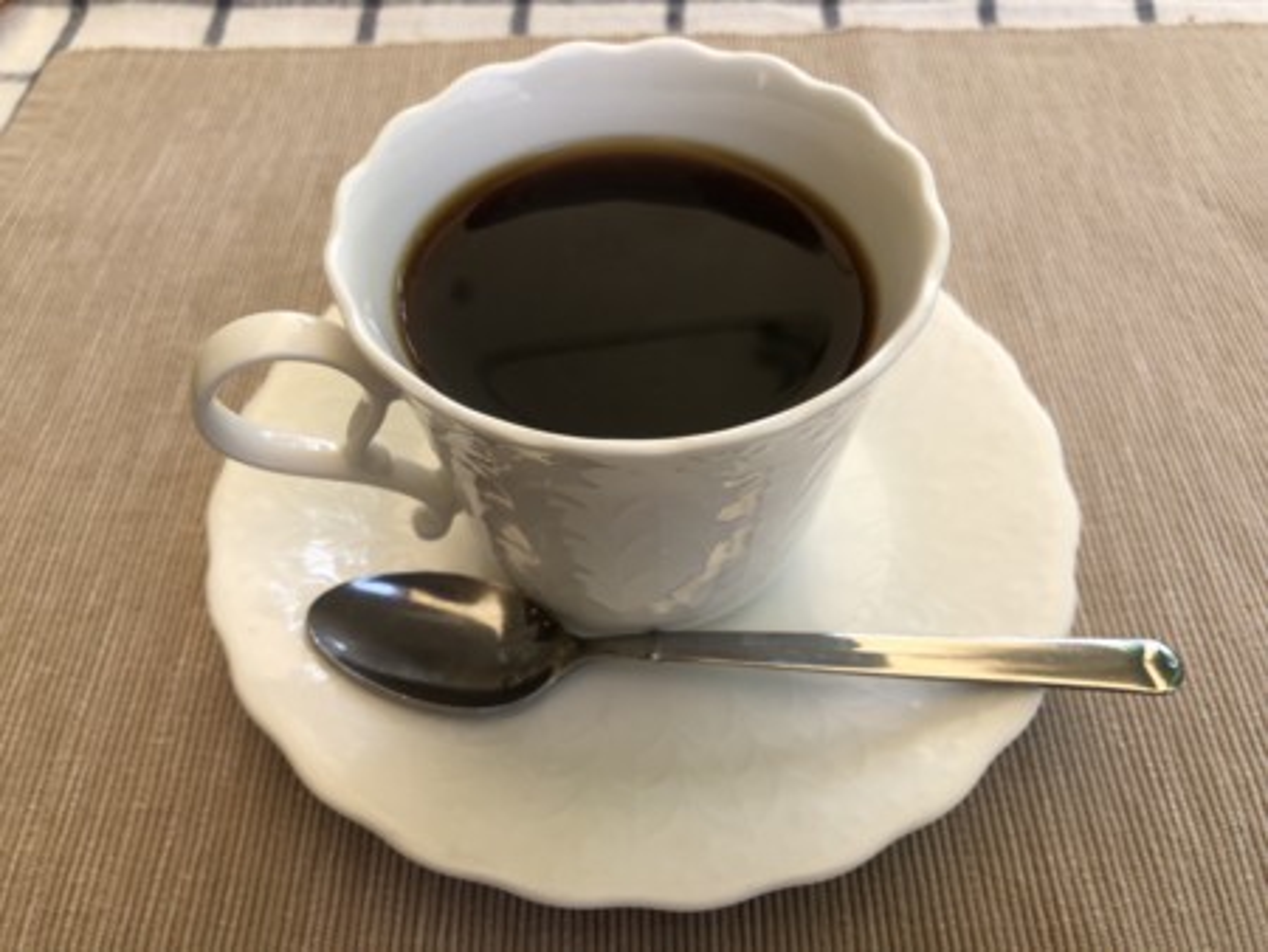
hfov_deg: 63.4
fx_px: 1026
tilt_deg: -51.6
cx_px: 634
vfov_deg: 49.8
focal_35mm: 28
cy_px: 476
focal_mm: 4
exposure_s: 1/136
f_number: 1.8
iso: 20
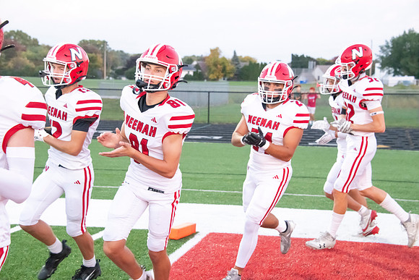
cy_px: 140
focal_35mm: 70
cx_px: 210
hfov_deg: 28.8
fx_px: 815
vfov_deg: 19.5
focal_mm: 70
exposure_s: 1/640
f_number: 7.1
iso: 10000
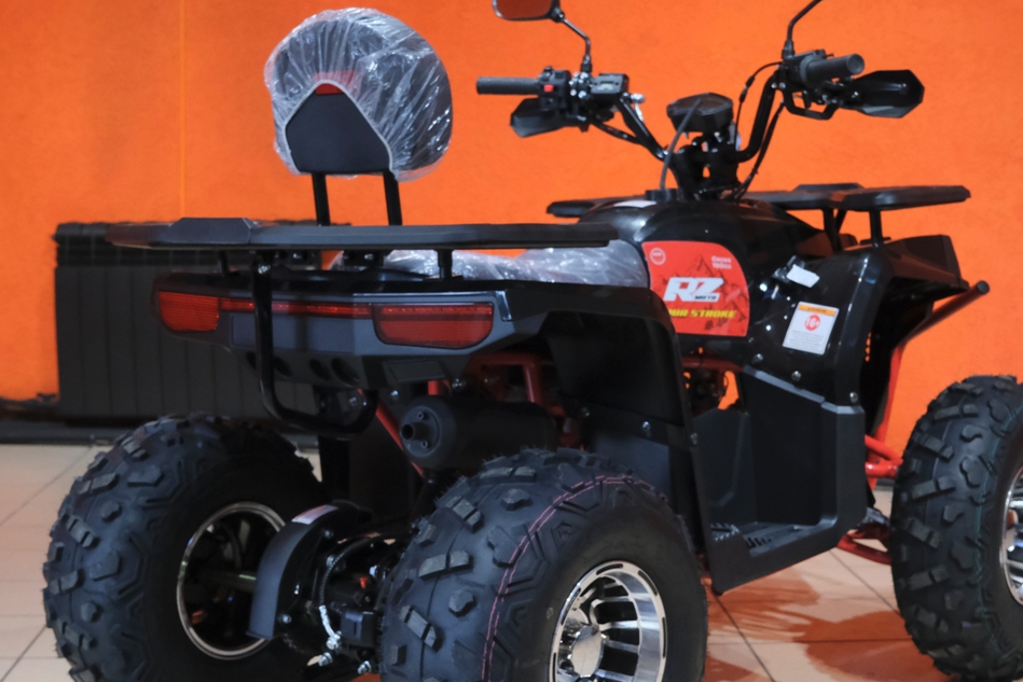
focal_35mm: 59
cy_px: 275
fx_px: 1677
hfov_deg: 33.9
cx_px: 520
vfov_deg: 23.0
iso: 3200
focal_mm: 23.5
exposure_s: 1/200
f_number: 4
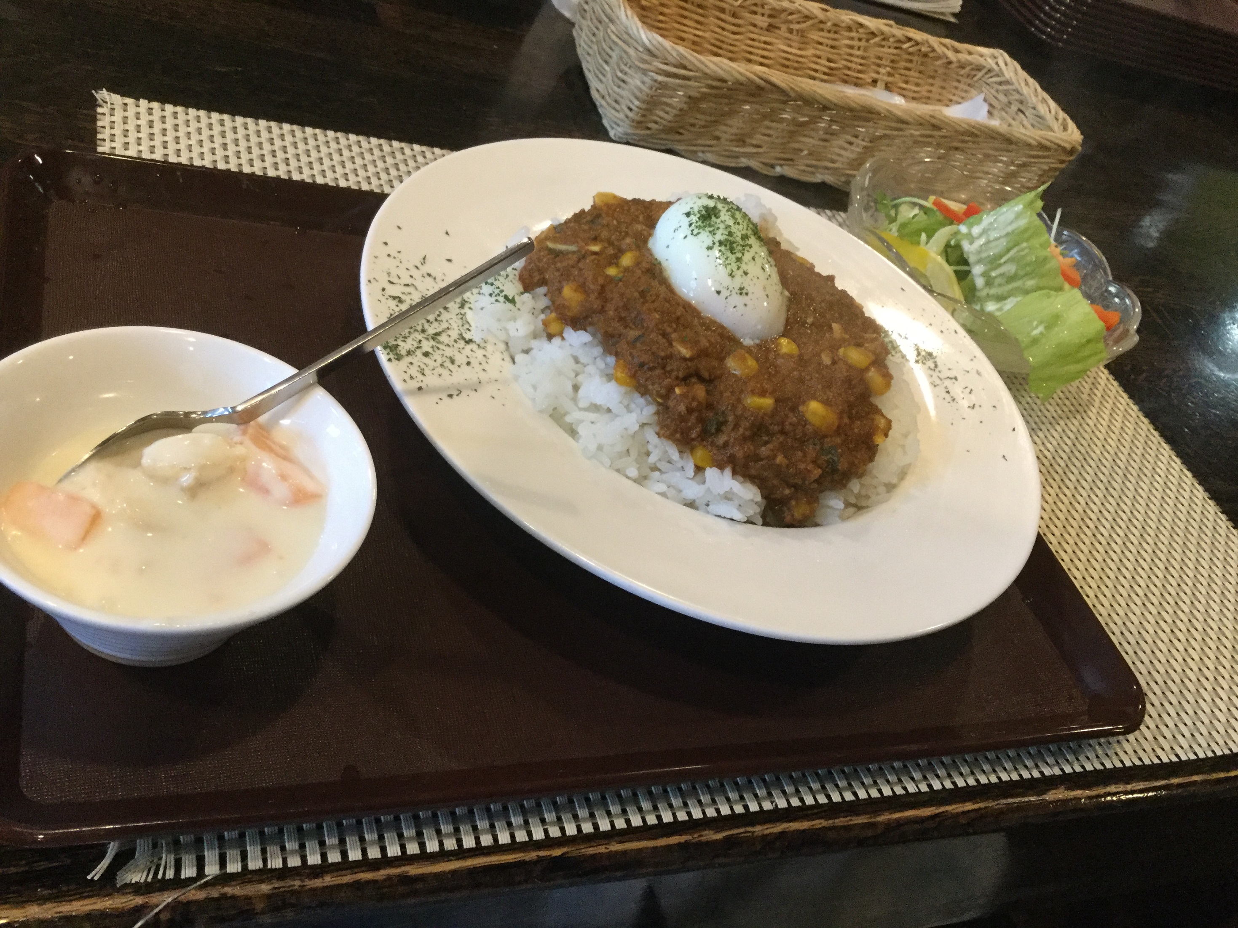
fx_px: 1109
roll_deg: -27.3
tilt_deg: -42.2
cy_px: 464
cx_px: 619
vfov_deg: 45.4
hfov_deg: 58.3
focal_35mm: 31
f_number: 2.4
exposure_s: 1/30
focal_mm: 3.3
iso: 160
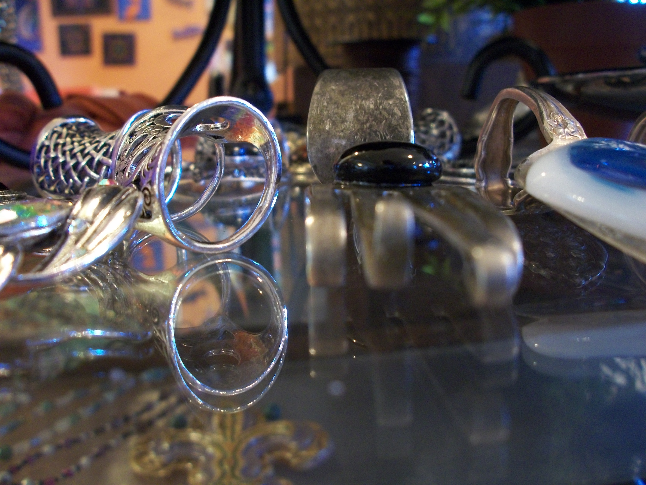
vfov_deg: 40.7
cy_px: 242
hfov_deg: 52.6
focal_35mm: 35
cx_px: 323
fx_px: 653
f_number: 3.1
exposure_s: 1/8
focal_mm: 6.3
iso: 320
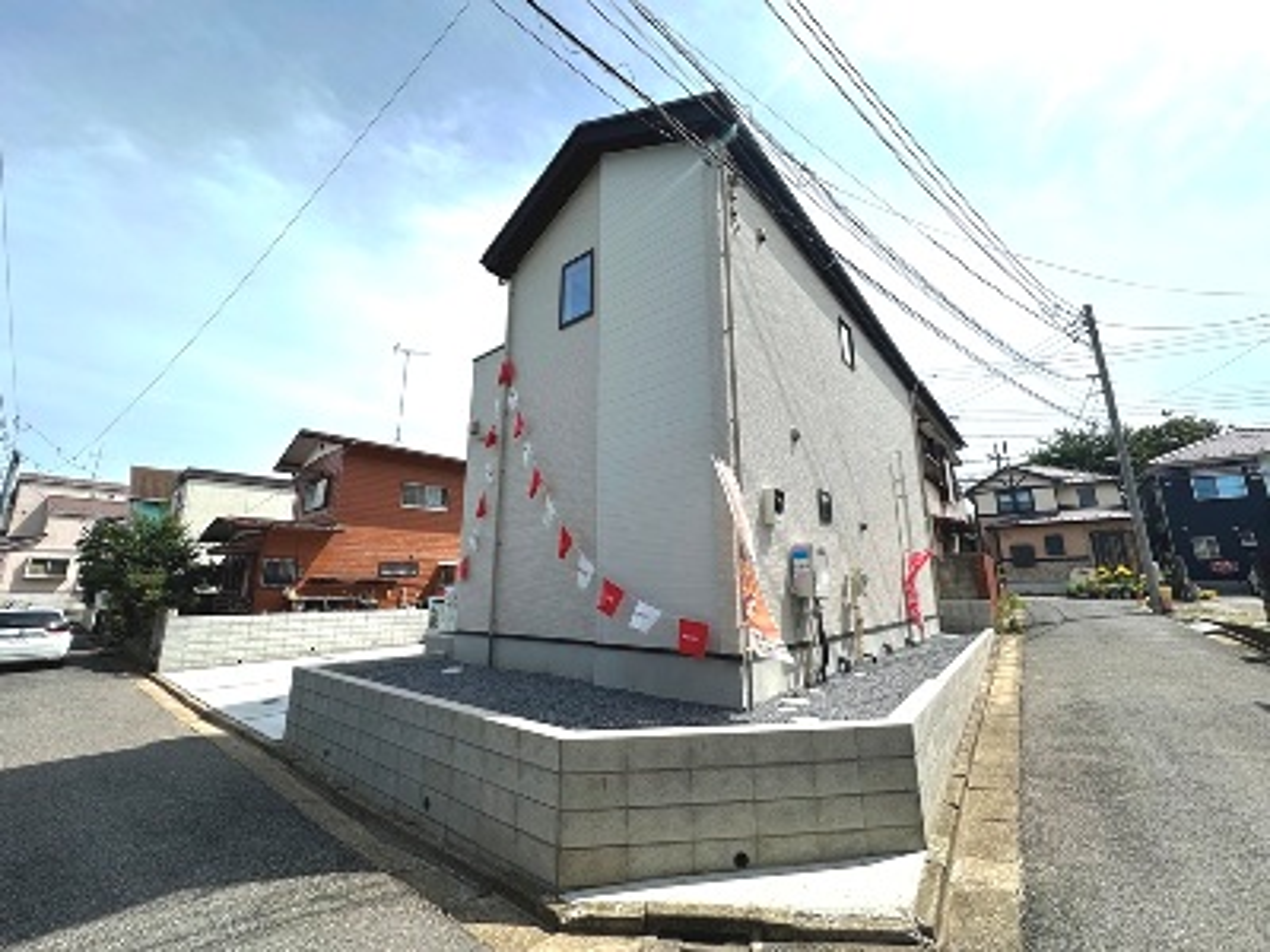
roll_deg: +0.5
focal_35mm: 14
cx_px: 635
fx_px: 514
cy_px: 476
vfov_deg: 85.7
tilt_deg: +13.2
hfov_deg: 102.1
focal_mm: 2.22
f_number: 2.2
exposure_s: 1/2353
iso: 50
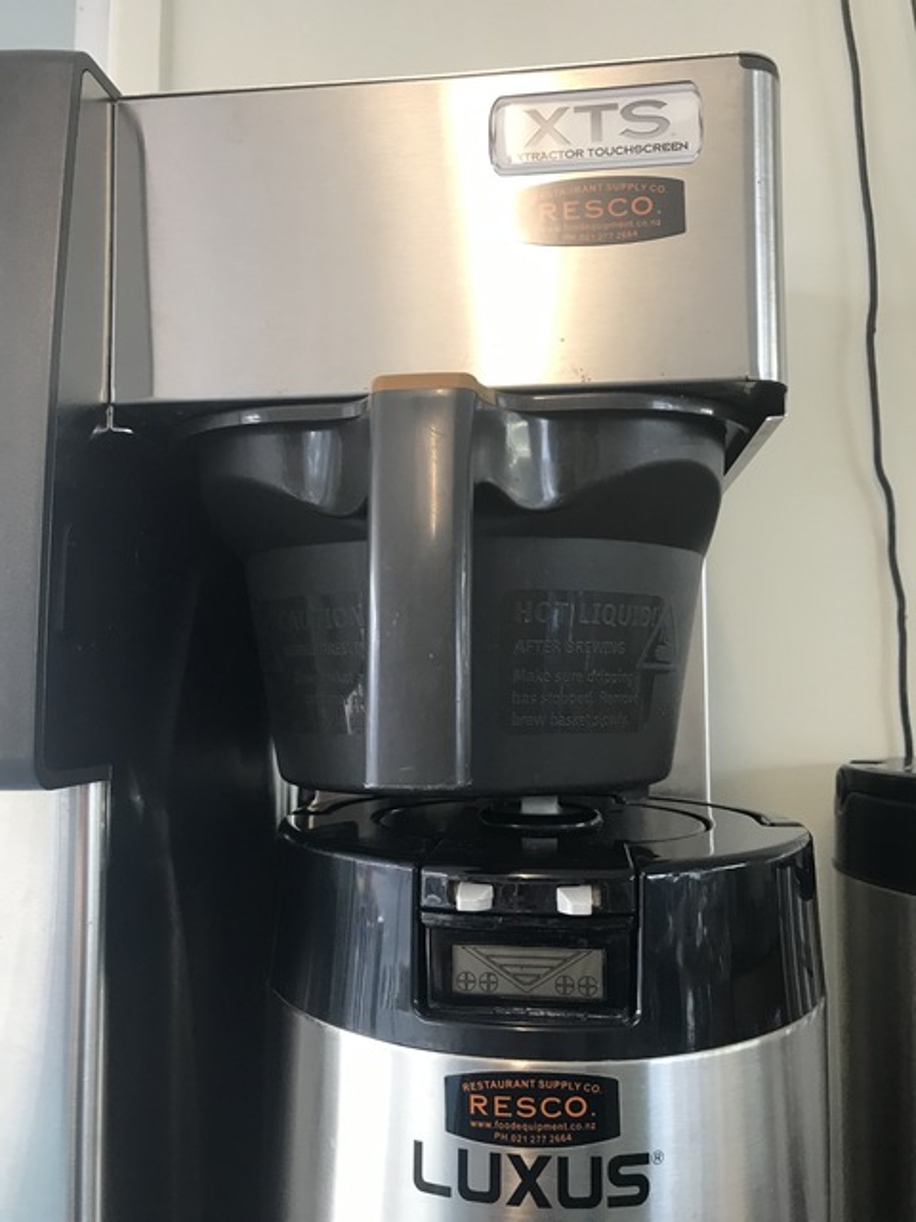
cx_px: 458
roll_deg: -0.1
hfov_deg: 49.7
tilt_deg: +4.5
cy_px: 611
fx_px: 988
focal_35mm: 28
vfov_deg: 63.4
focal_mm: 3.99
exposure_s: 1/33
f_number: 1.8
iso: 40
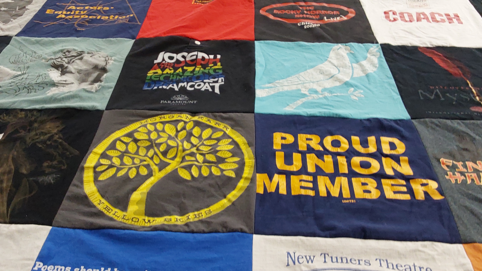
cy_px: 134
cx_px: 236
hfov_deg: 54.0
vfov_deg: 32.0
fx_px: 473
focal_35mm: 37
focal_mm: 2.91
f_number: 1.9
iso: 125
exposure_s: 1/50
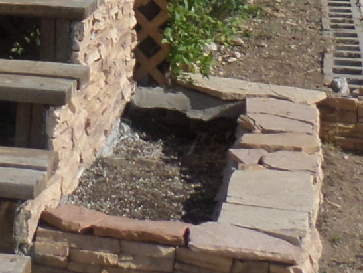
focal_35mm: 137
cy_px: -228
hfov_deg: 13.5
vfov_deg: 10.2
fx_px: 1438
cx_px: -190
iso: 80
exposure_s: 1/2000
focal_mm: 4.5
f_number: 2.5
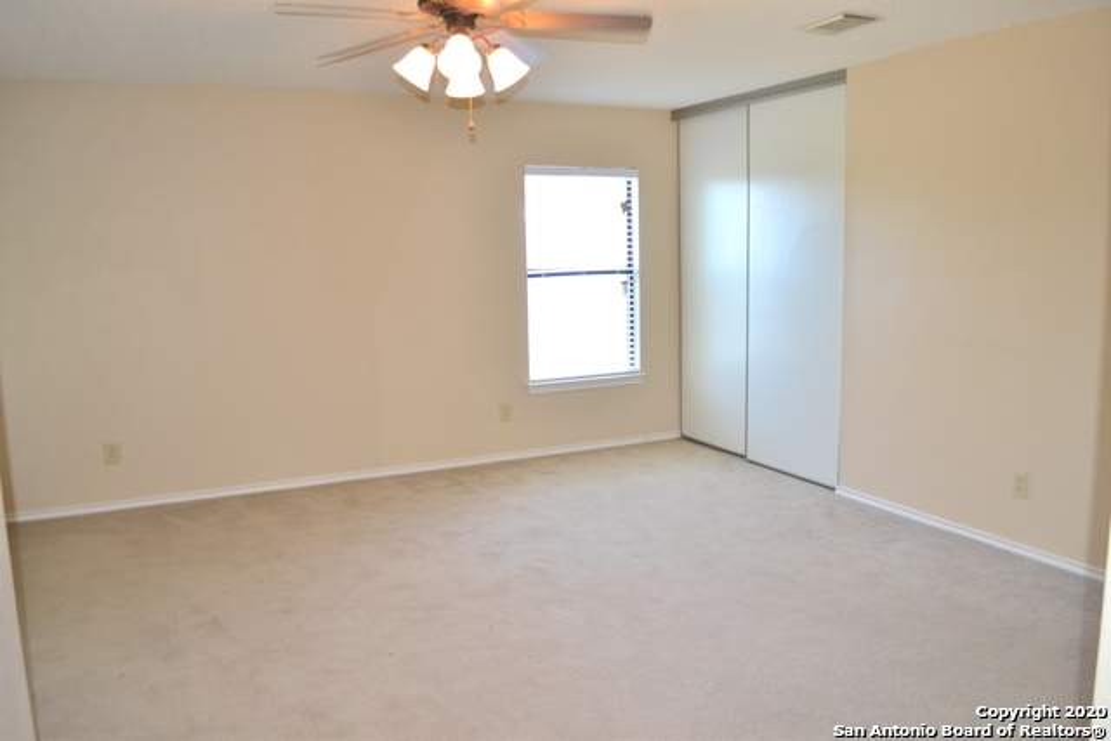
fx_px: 833
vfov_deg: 48.0
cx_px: 556
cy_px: 370
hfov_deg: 67.4
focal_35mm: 27
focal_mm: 18
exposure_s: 1/80
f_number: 4
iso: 400
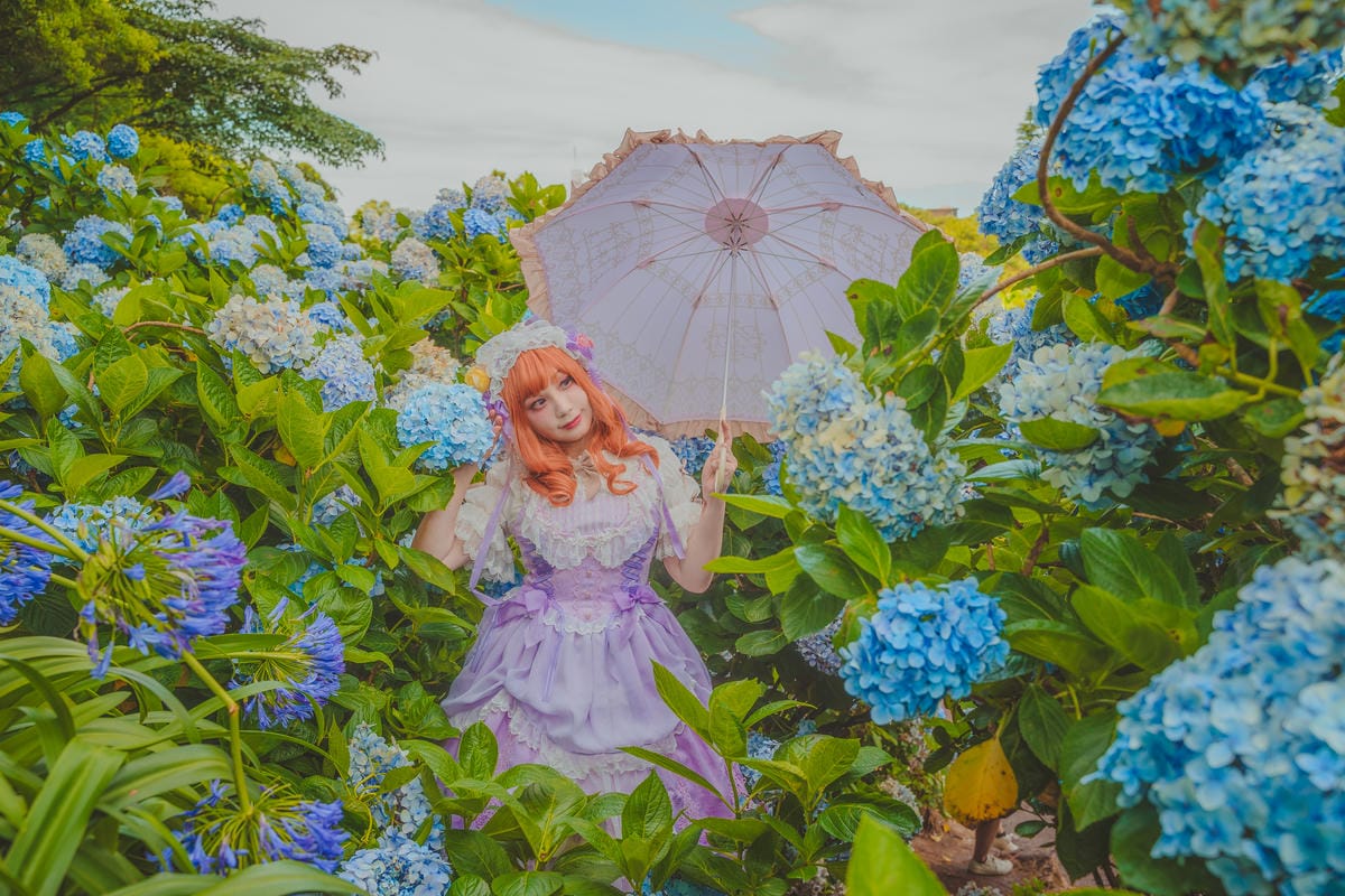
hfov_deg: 54.4
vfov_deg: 37.9
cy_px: 448
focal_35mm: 35
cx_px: 672
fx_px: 1308
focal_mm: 35
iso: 200
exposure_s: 1/200
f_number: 5.6
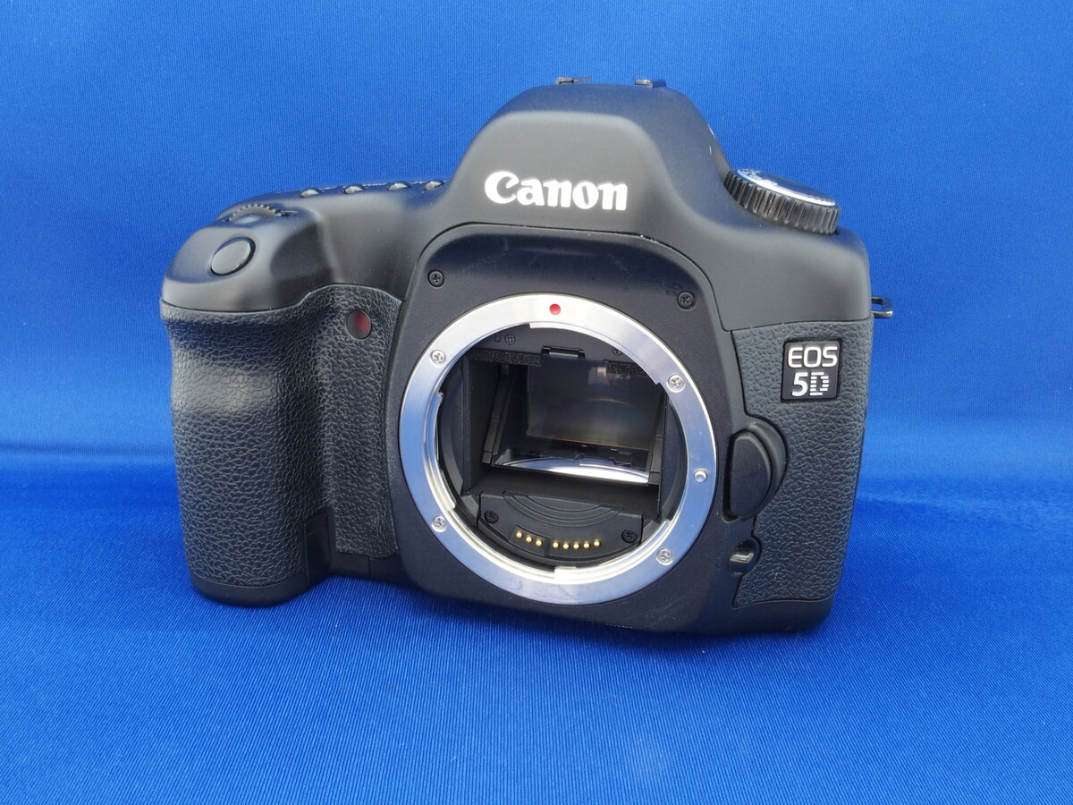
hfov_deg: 52.6
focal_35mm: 35
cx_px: 536
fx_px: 1085
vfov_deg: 40.7
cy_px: 402
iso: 100
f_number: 8
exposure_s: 2.5
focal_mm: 7.4
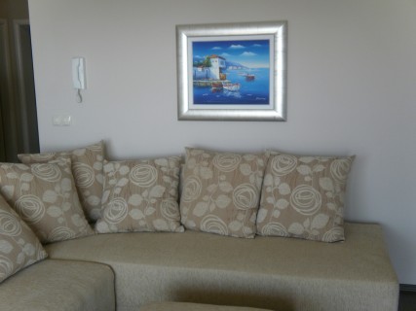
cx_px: 208
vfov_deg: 33.6
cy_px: 156
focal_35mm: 43
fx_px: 517
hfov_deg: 43.9
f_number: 3.4
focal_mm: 7.61
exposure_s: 1/80
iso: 100
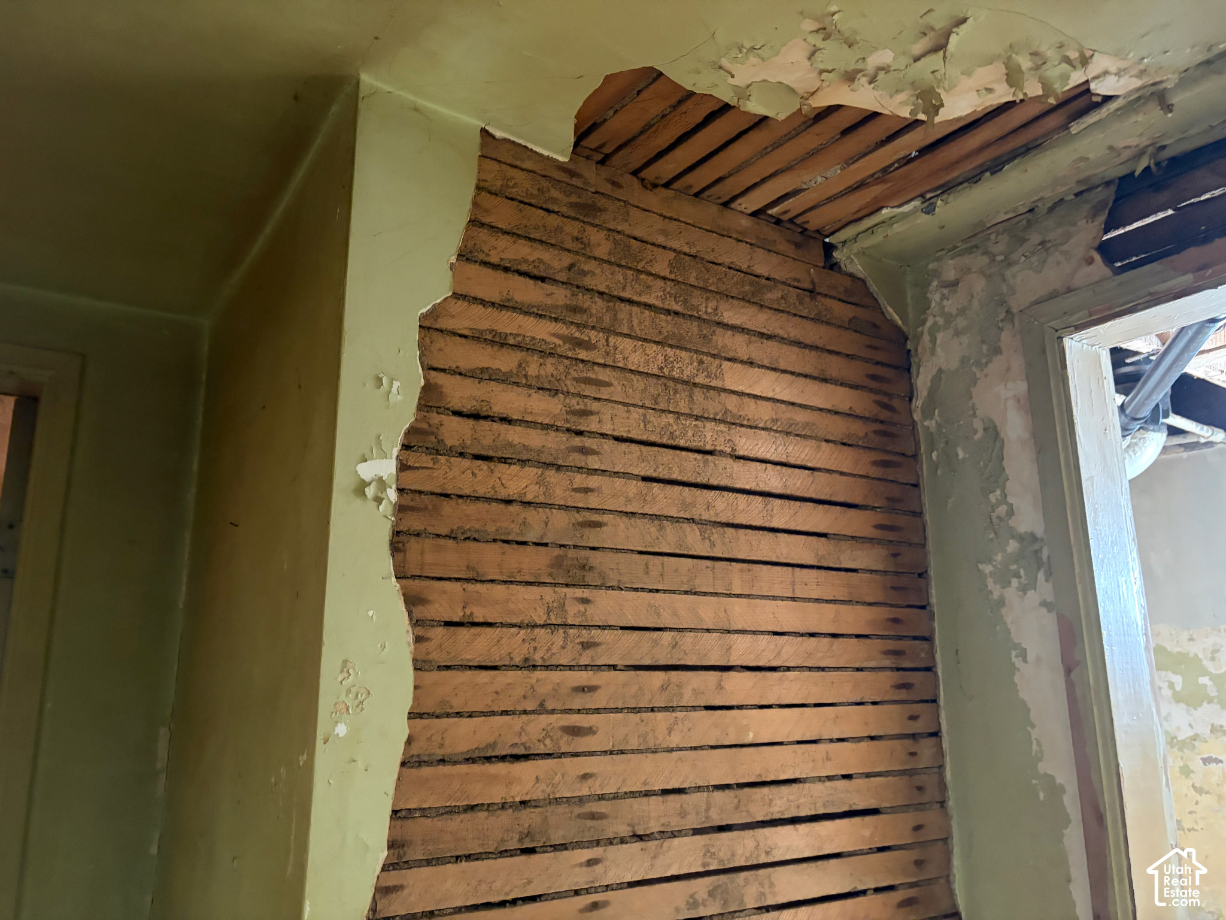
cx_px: 613
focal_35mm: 26
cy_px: 460
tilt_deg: +15.0
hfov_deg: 67.3
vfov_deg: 53.1
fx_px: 921
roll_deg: +1.6
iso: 640
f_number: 1.6
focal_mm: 5.96
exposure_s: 1/30
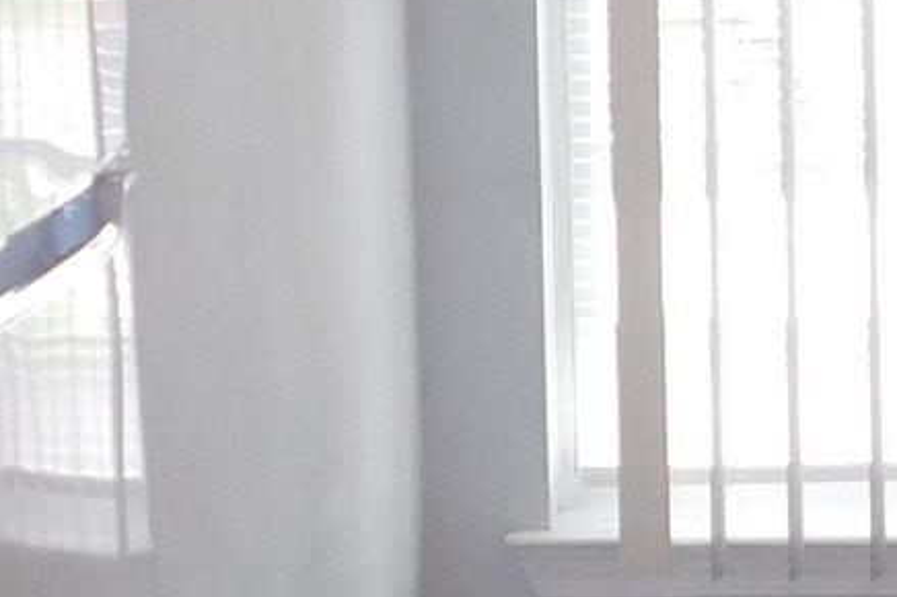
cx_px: 1084
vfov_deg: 7.8
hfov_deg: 11.5
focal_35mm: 176
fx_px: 4382
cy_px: 301
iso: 125
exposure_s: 1/50
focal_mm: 4.1
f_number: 3
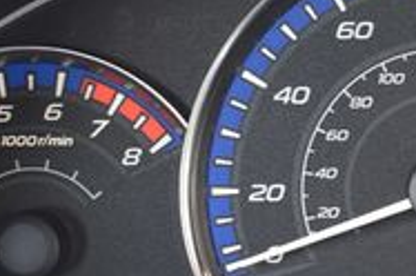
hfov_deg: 14.0
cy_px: 203
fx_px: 1661
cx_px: 452
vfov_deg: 9.5
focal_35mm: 144
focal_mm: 28
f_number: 6.3
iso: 720
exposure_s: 1/15
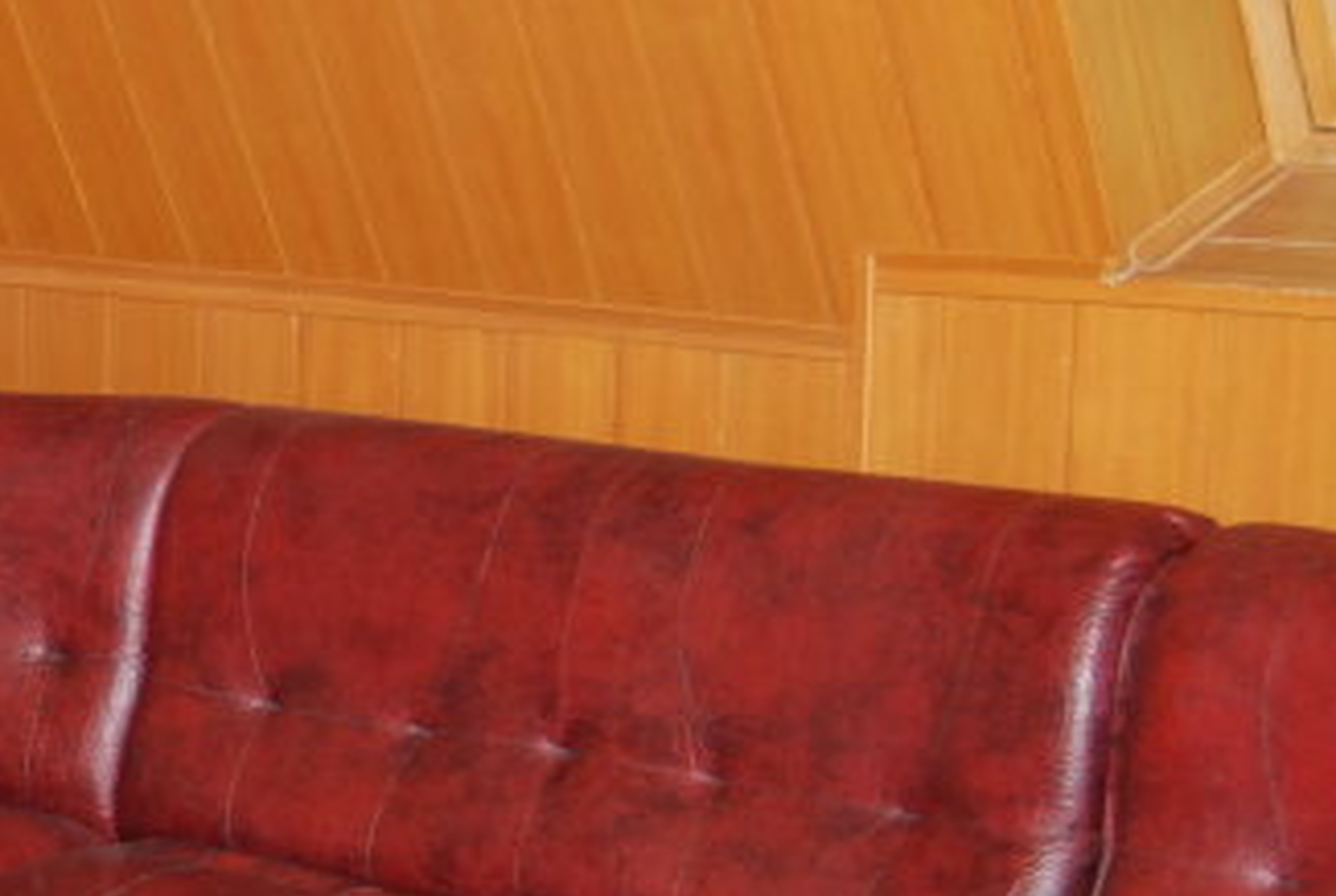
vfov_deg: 11.1
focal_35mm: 123
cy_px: 779
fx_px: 4573
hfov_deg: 15.8
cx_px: -374
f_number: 4
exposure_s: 1/60
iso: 640
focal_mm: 26
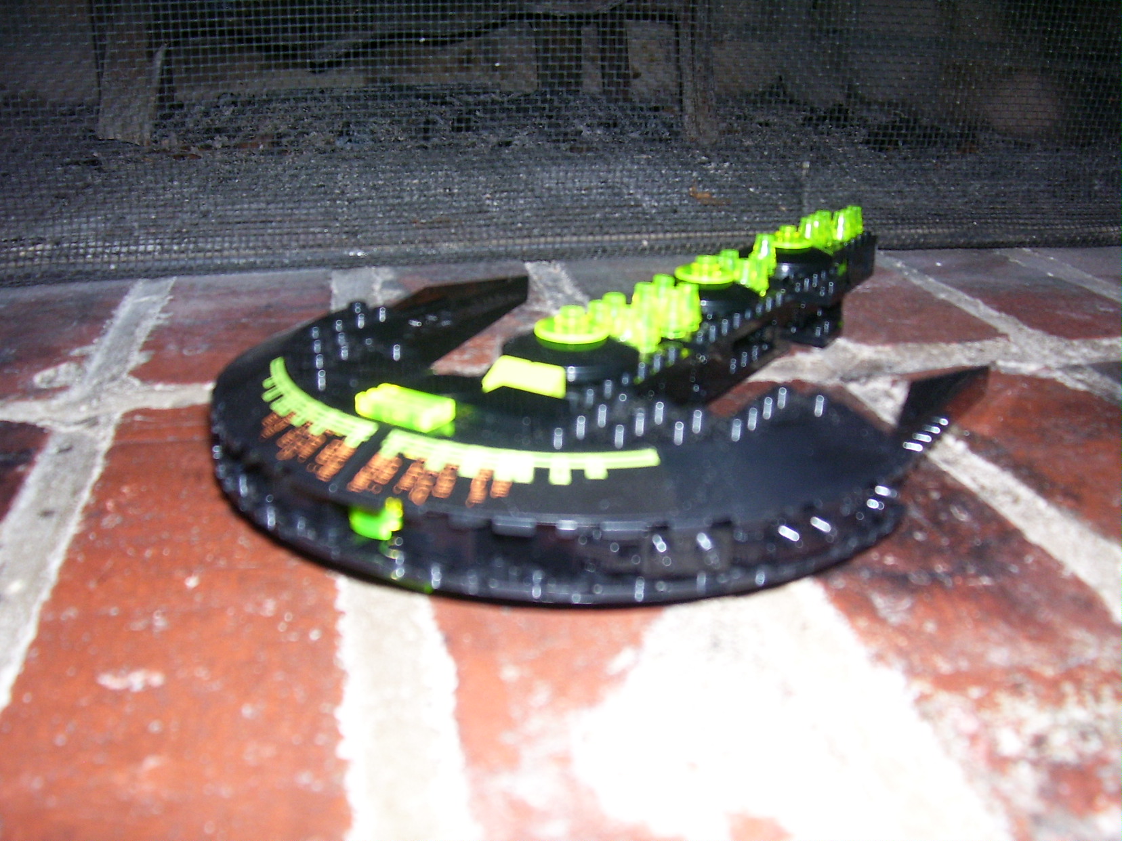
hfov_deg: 54.0
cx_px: 561
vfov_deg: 41.8
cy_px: 420
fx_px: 1102
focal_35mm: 34
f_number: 2.7
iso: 125
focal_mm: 5.6
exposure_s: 1/60
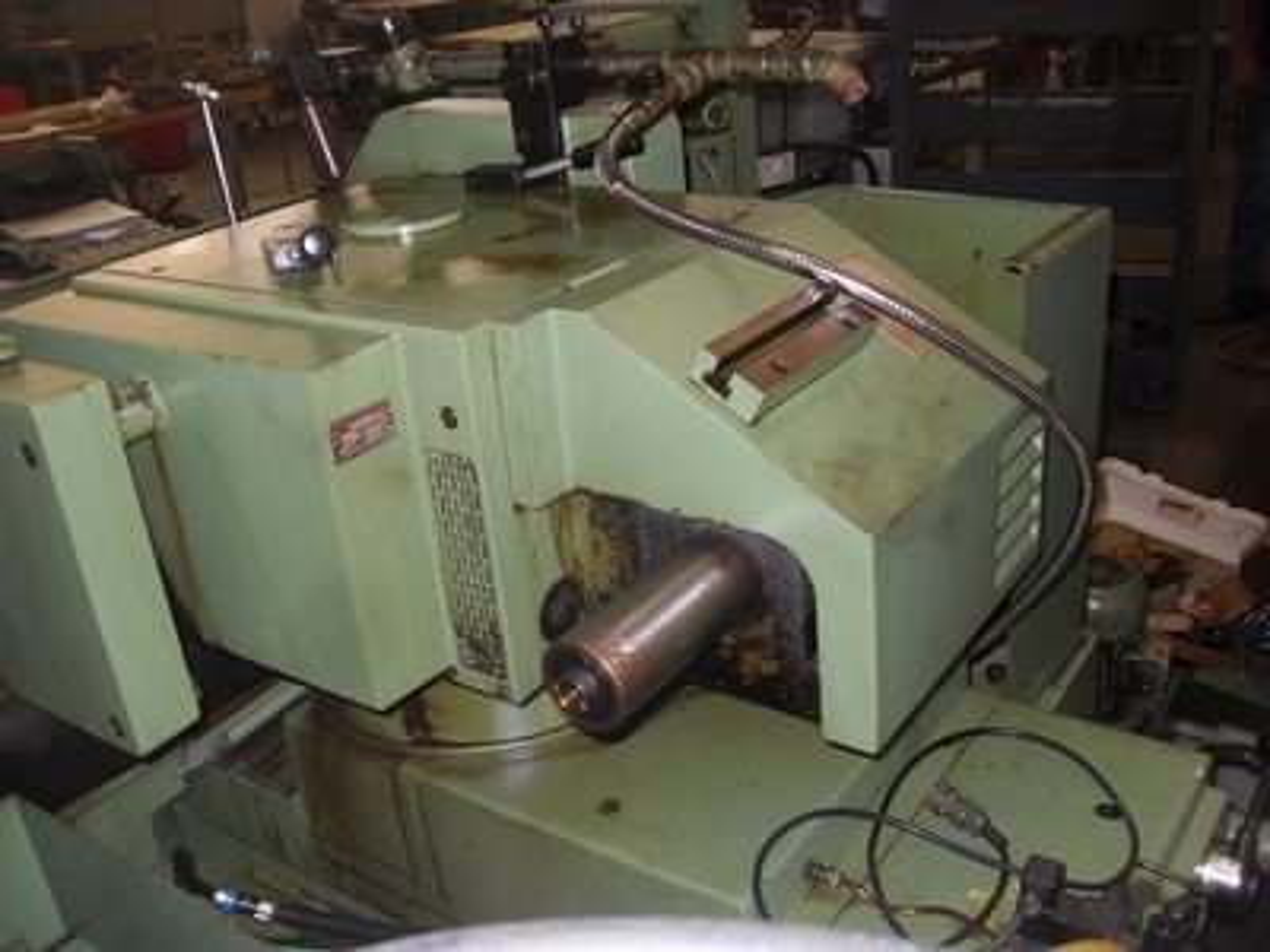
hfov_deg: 54.0
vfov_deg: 41.8
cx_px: 635
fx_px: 1247
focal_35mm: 34
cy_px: 476
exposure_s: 1/45
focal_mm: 6.3
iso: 100
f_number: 2.8
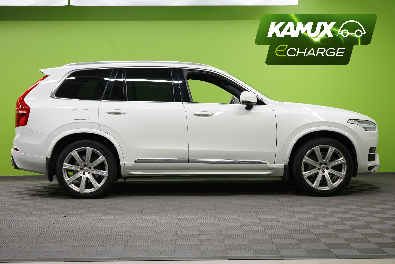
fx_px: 581
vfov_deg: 25.5
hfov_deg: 37.5
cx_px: 198
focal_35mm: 53
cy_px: 132
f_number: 5
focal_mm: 53
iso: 800
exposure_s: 1/60
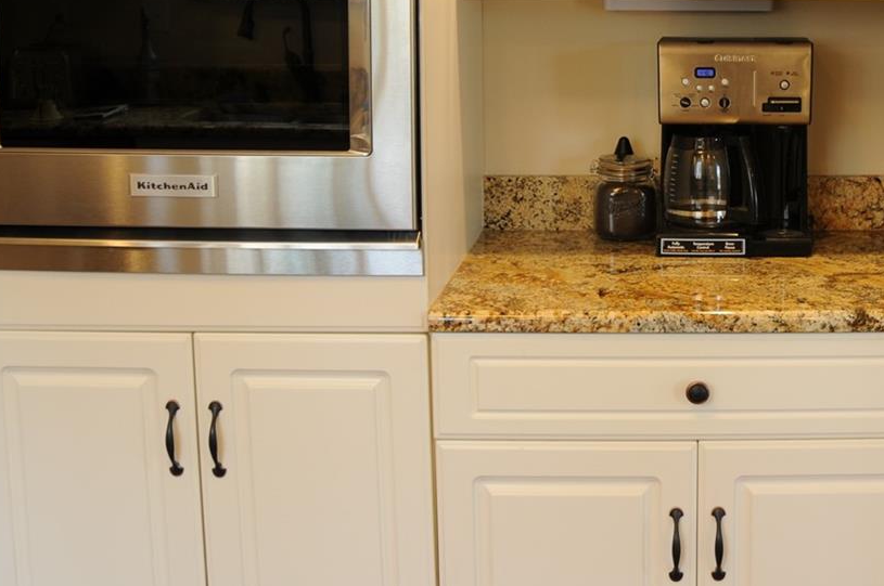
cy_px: 58
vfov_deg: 24.7
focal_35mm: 53
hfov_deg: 36.2
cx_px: 715
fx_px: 1300
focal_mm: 18
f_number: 3.5
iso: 200
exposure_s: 1/25
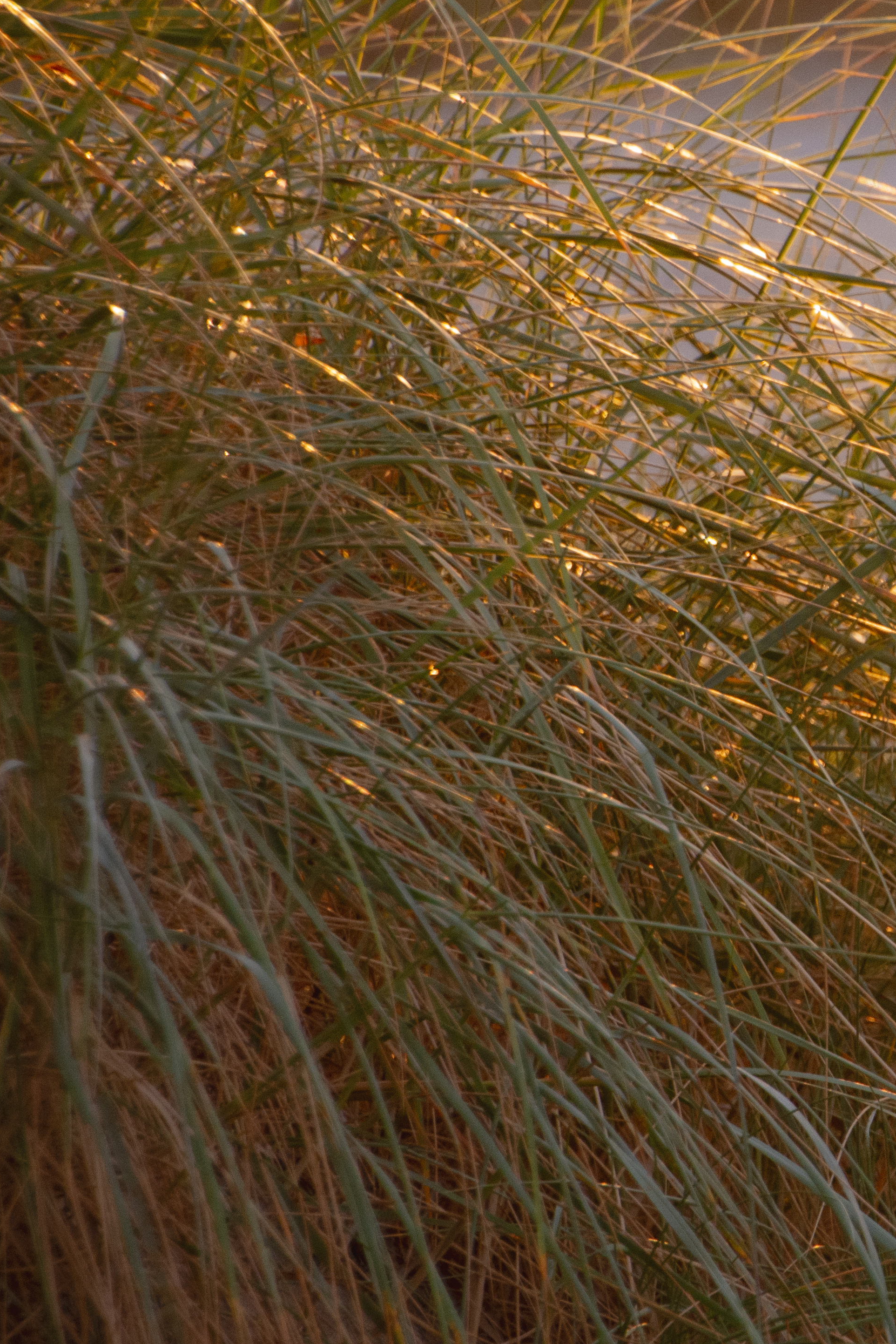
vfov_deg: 3.9
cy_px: 665
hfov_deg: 2.6
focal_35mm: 530
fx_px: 19783
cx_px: 1092
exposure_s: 1/250
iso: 720
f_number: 6.3
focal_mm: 170
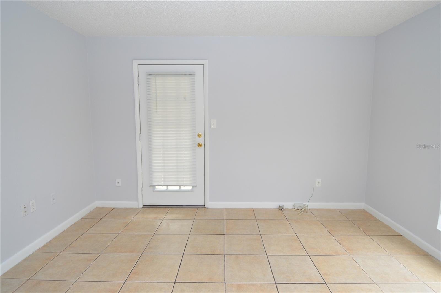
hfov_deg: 90.1
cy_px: 146
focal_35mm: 18
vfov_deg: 67.3
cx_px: 220
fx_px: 220
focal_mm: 12
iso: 400
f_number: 4
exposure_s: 1/60
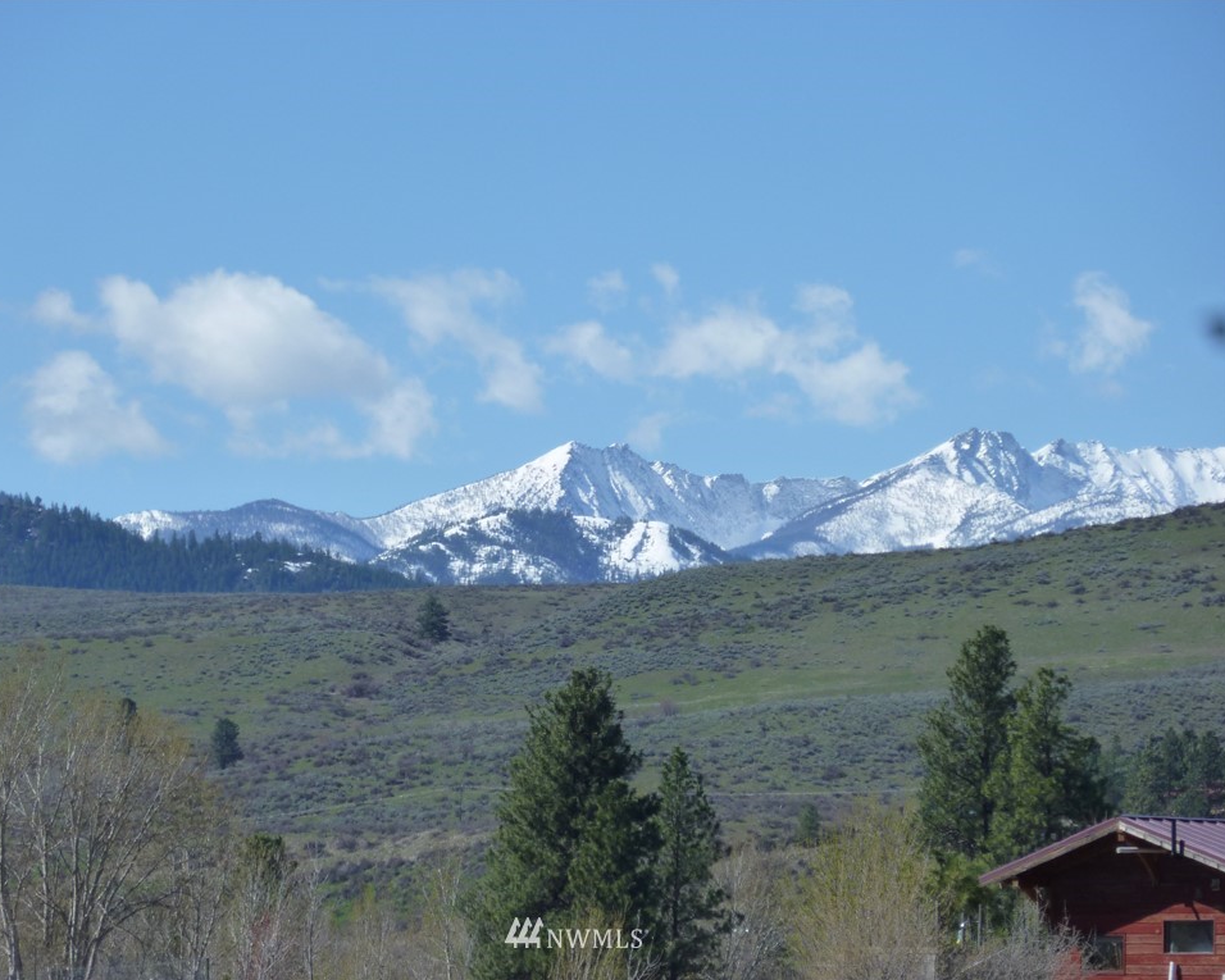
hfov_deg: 9.2
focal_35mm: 209
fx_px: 7578
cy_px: 489
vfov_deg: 7.4
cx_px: 577
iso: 125
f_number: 5.9
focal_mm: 36
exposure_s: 1/400
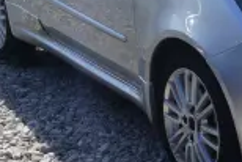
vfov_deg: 10.0
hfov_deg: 14.6
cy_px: 35
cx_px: 273
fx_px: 922
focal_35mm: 137
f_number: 11
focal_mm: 22
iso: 100
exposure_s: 1/100
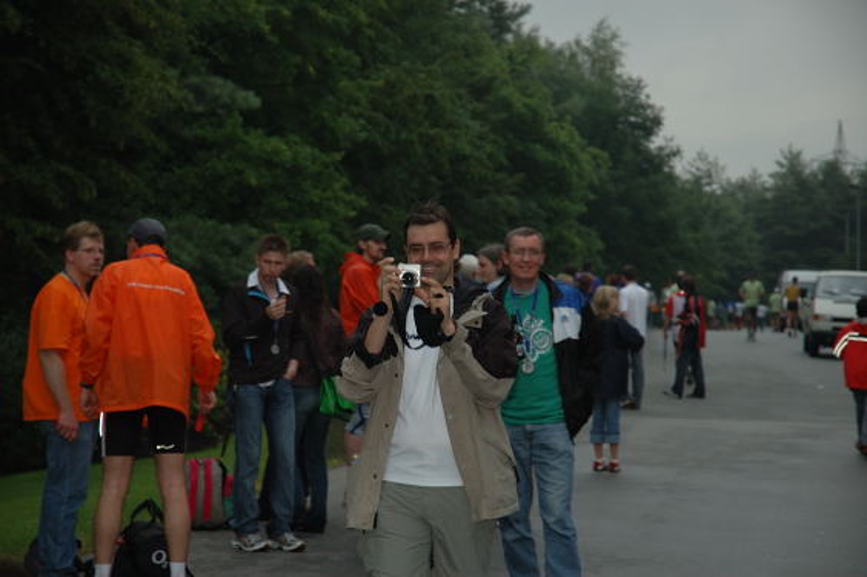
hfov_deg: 19.5
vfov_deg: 13.0
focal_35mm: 105
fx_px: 2526
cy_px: 288
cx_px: 434
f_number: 4.5
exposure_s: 1/60
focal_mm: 70
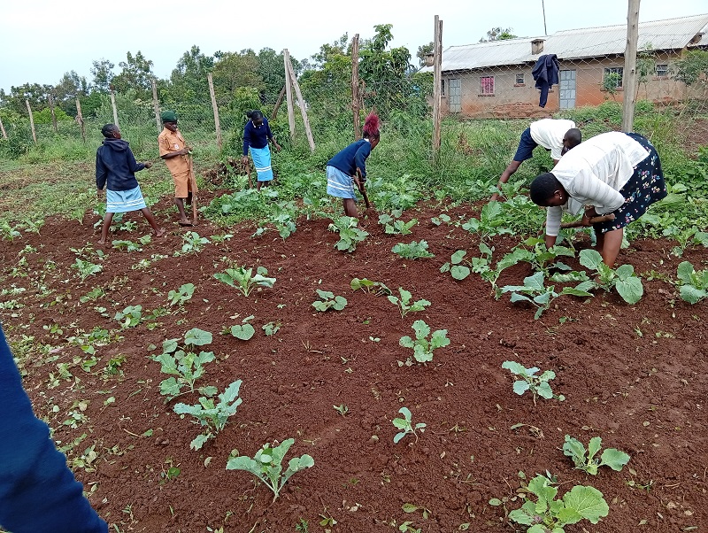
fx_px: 532
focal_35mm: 26
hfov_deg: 67.2
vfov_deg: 53.2
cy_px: 266
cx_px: 354
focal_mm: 3.96
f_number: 1.8
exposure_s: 1/201
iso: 50
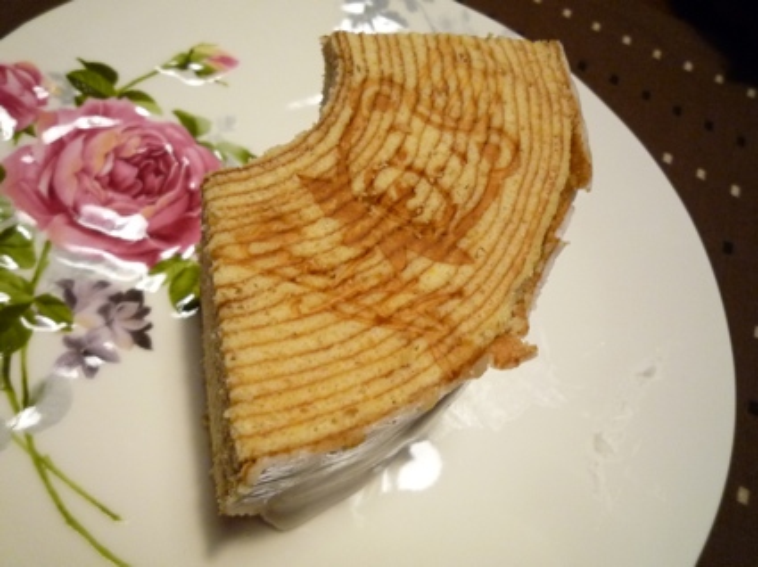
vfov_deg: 54.8
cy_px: 284
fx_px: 547
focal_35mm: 25
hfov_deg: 69.4
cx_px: 379
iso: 400
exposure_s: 1/20
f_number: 2.8
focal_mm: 4.4
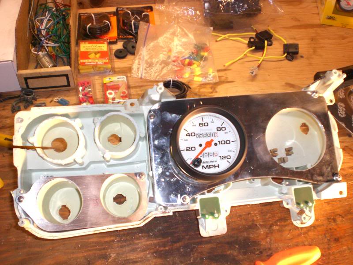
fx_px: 388
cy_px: 132
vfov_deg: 37.7
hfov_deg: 49.0
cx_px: 176
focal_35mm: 38
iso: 200
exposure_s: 1/60
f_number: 3.1
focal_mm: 6.3
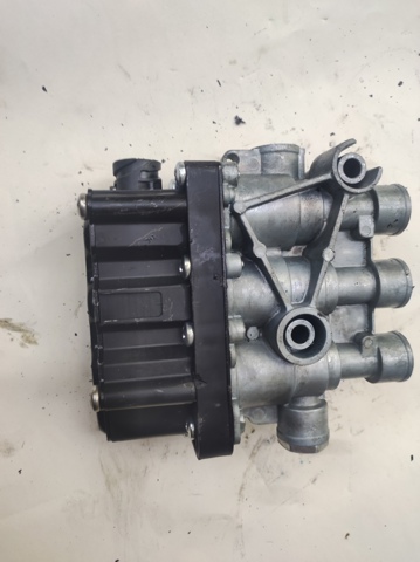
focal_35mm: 17
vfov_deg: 91.1
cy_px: 281
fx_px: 276
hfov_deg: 74.6
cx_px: 210
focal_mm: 4.74
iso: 120
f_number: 1.79
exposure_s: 1/50
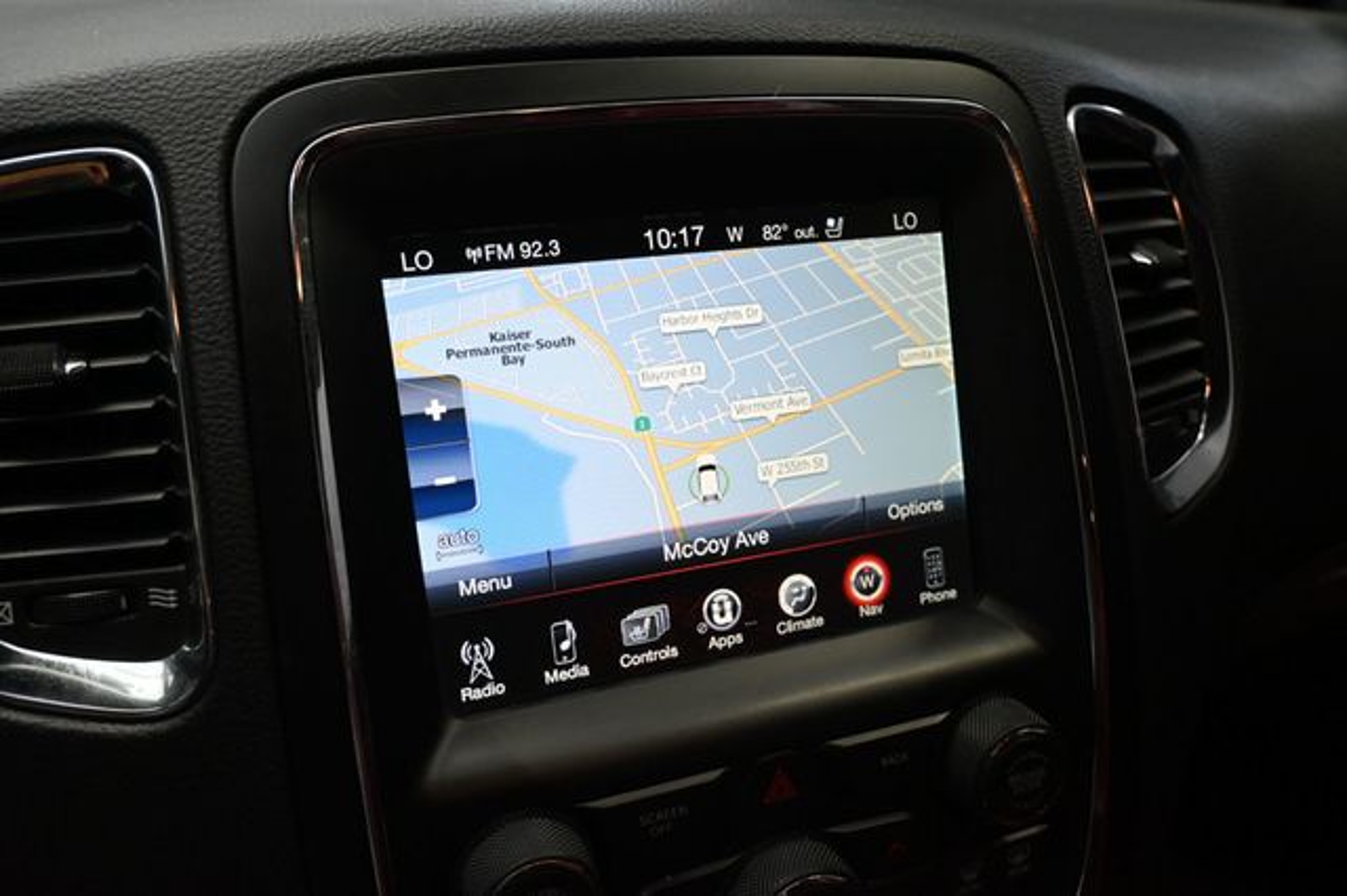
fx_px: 1094
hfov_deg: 63.2
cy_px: 448
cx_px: 674
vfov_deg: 44.6
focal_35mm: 29
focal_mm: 19.5
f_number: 3.8
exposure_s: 1/125
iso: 2200
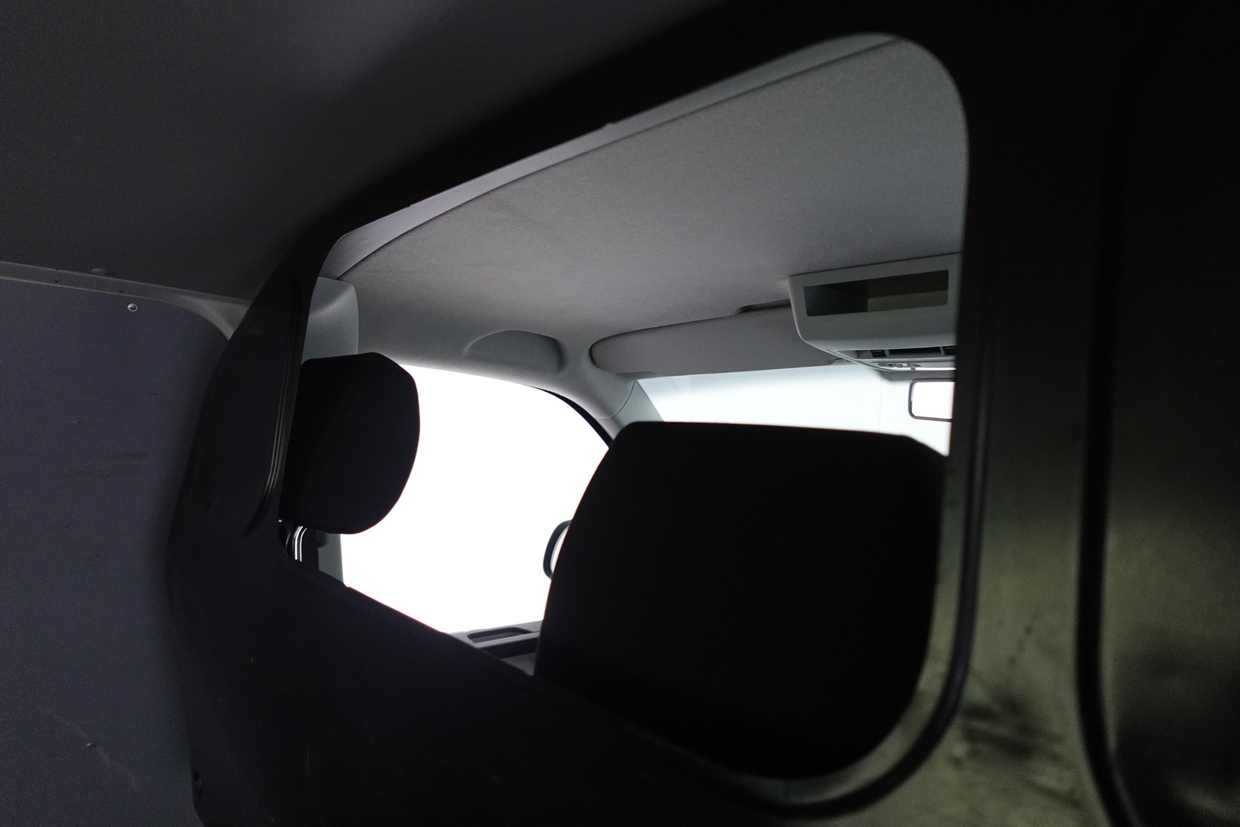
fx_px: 689
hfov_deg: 84.0
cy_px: 414
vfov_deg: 61.9
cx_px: 620
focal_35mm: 20
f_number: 2
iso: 1000
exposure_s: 1/80
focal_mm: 7.6
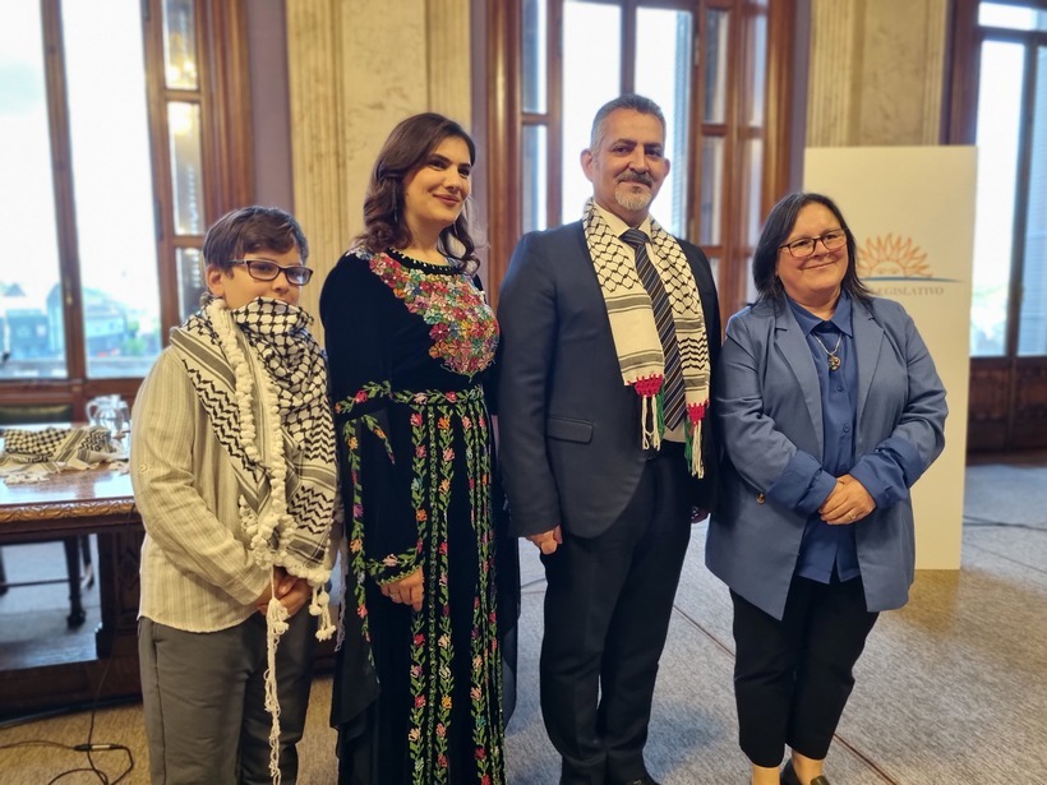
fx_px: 786
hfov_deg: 67.3
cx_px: 524
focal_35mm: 26
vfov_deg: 53.1
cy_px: 392
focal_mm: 5.4
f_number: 1.8
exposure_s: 1/50
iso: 250
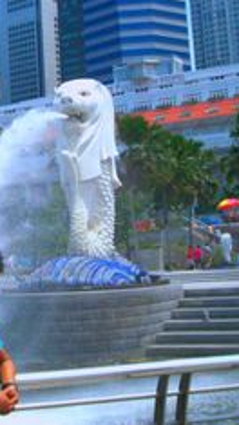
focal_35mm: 73
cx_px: 17
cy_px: 114
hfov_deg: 16.3
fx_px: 823
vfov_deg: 28.6
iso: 200
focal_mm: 7.46
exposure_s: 1/702
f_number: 7.9
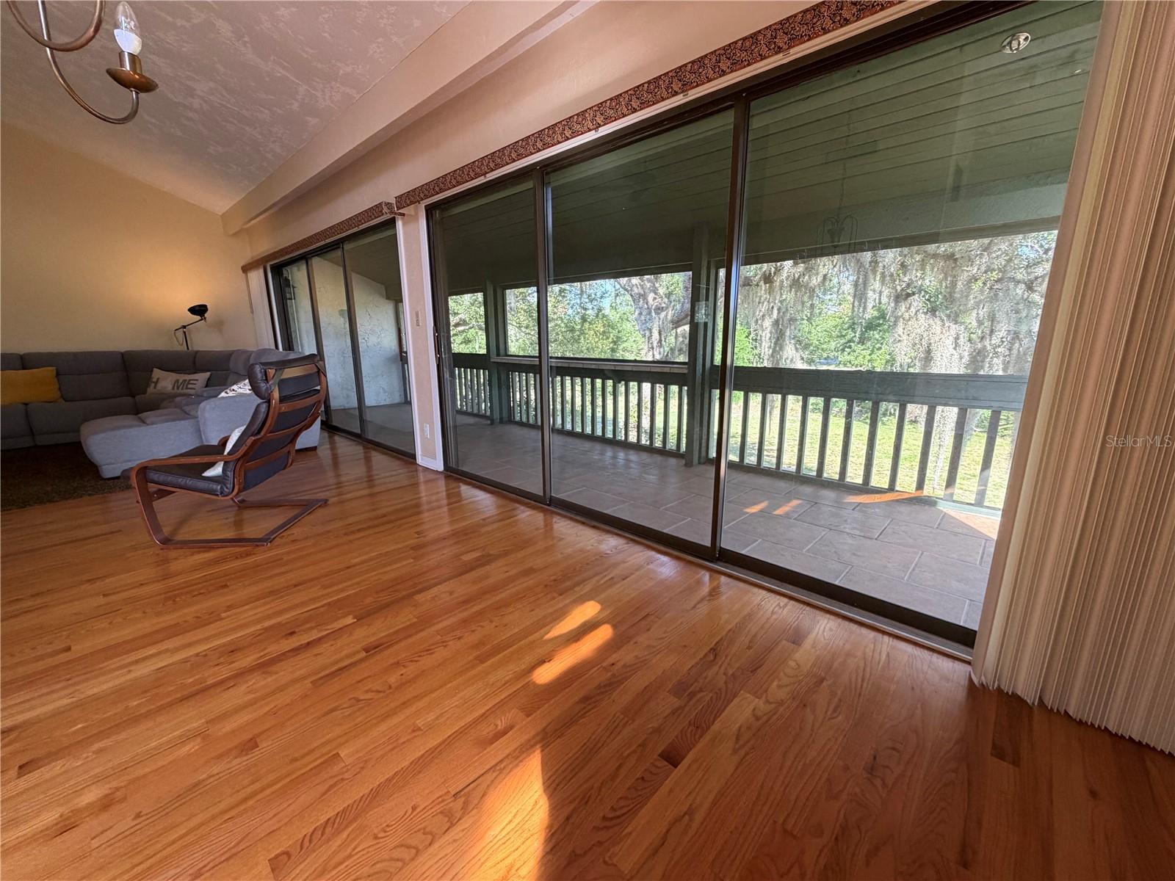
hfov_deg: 102.1
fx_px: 475
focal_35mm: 14
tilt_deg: -12.8
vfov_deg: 85.7
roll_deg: +1.2
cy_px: 440
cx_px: 588
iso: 250
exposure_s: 1/121
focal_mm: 2.22
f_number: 2.2
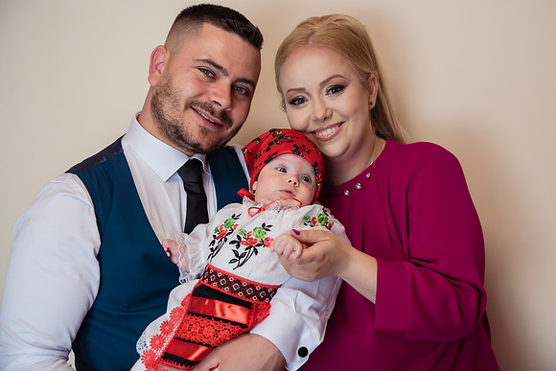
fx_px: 847
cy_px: 175
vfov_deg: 24.7
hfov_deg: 36.3
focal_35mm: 55
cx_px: 293
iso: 400
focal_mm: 52
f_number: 3.2
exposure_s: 1/200
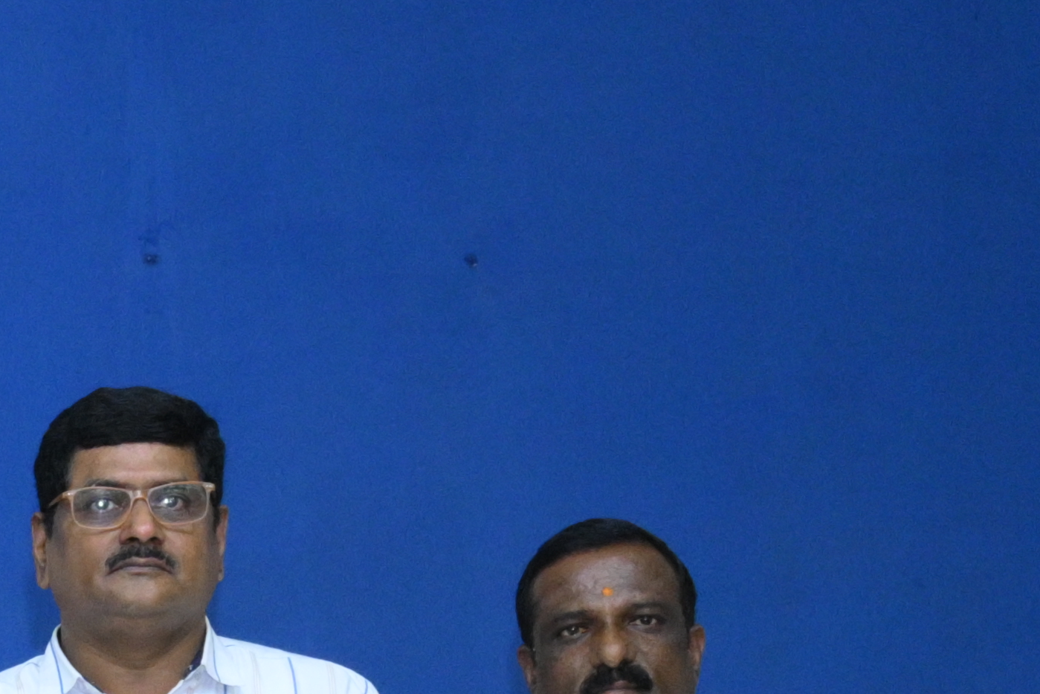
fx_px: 5113
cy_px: 1134
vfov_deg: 7.6
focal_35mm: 177
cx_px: -1215
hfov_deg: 10.4
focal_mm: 30
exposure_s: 1/160
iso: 2500
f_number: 7.1
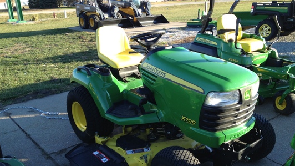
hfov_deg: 51.6
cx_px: 147
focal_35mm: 39
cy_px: 102
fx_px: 305
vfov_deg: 30.3
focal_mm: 4.28
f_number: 2.4
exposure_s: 1/269
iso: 50
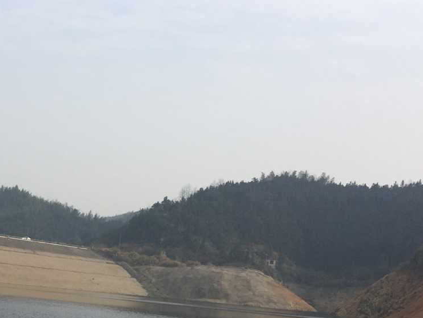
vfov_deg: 22.0
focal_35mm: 64
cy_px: 323
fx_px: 782
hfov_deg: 28.8
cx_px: 26
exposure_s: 1/2083
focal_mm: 4.15
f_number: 2.2
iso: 32
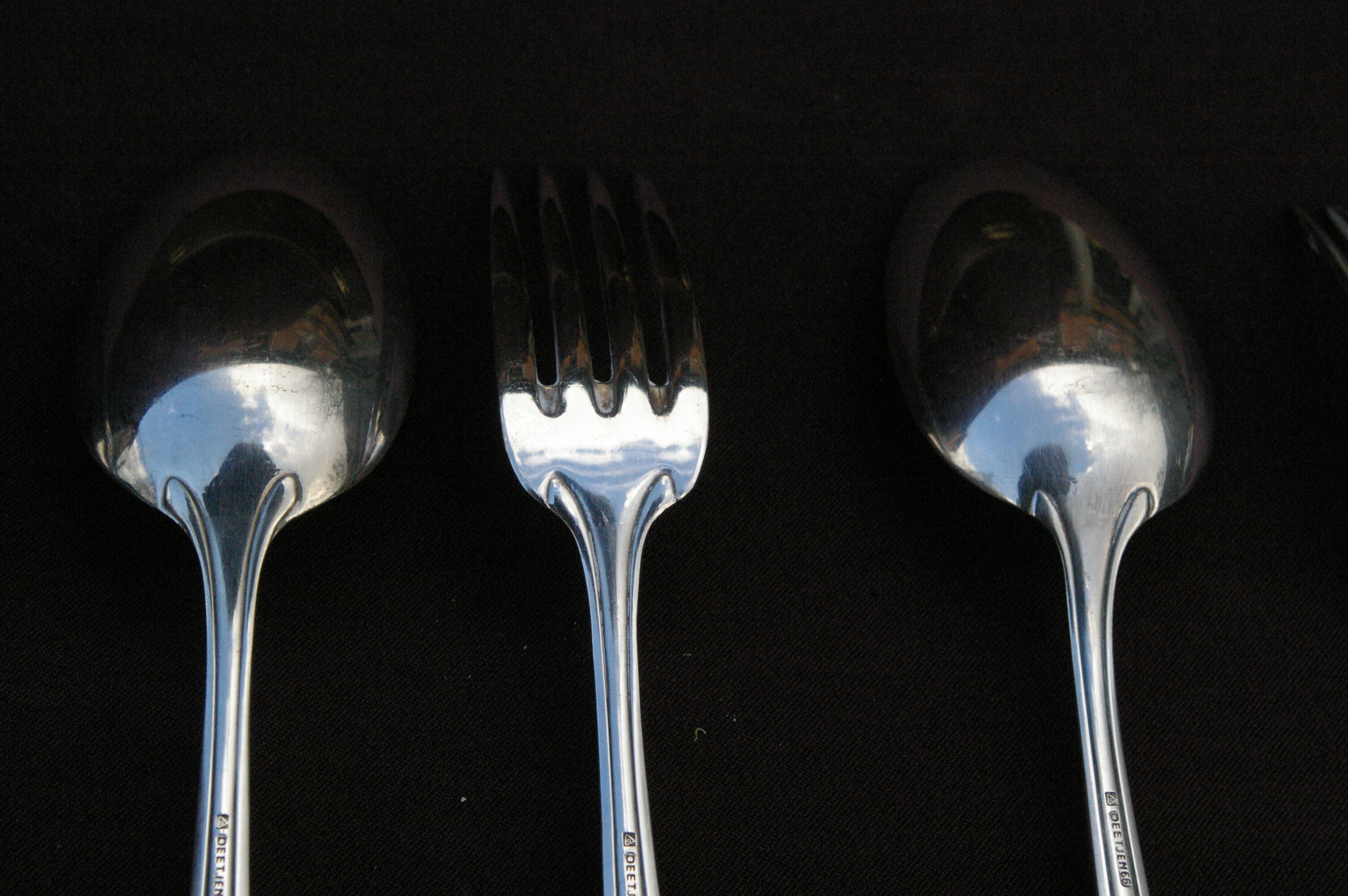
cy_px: 448
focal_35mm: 39
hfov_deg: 49.6
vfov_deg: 34.1
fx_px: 1459
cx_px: 674
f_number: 8
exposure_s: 1/500
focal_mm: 26
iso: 1600
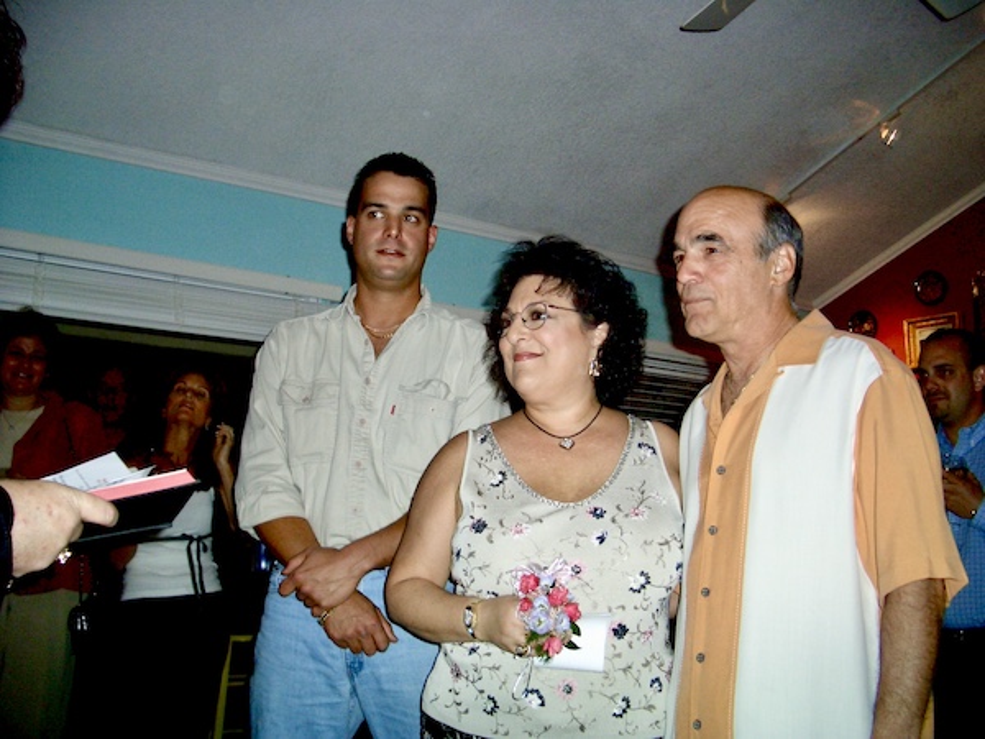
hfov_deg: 52.6
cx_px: 492
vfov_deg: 40.7
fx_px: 996
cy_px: 370
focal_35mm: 35
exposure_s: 1/60
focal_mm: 5.8
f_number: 2.6
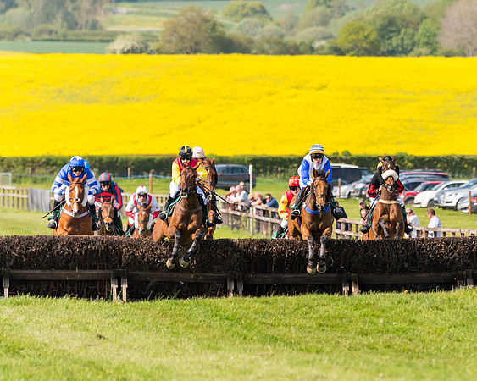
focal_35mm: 464
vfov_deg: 3.3
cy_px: 205
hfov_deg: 4.2
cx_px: 350
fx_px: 6550
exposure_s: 1/2500
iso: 200
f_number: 4
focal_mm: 185
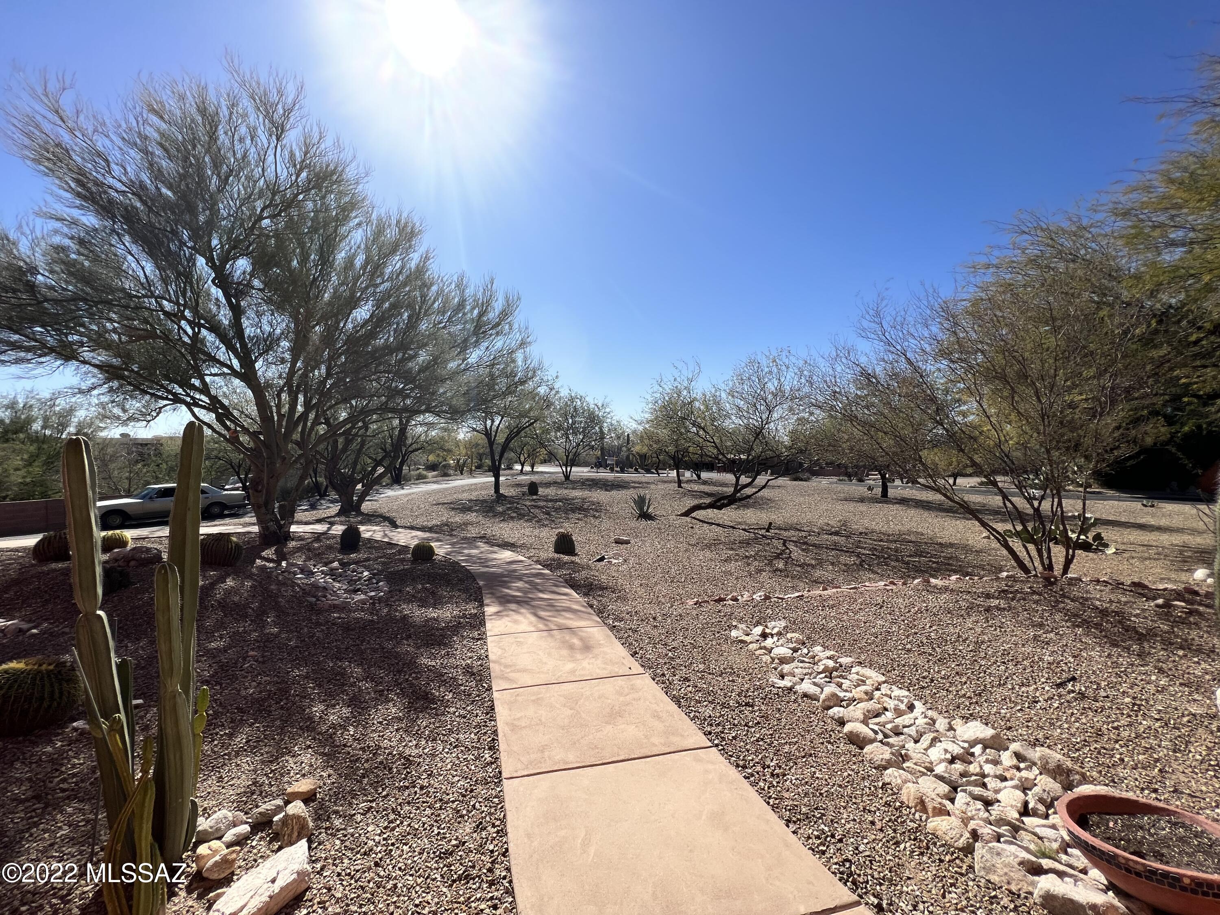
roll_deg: +2.1
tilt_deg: -1.9
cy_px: 458
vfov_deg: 89.9
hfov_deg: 106.2
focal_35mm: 13
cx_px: 610
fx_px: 458
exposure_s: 1/2053
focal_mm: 1.57
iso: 32
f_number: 1.8
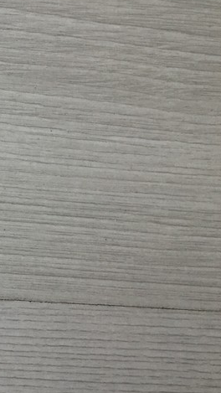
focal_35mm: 97
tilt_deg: -79.1
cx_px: -329
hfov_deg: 10.5
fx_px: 1010
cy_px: 212
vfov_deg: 22.0
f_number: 2.2
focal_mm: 4.15
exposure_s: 1/112
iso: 25
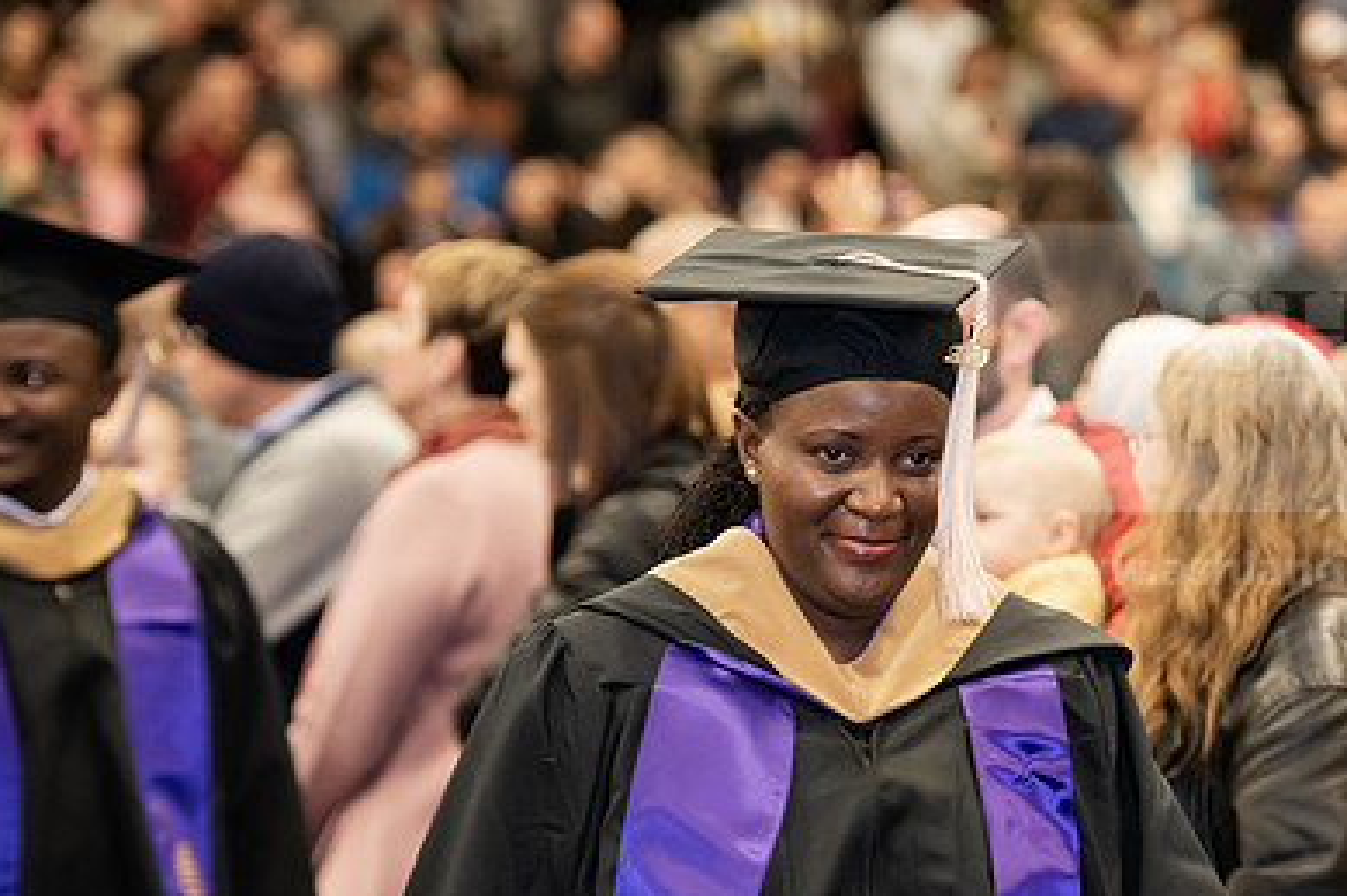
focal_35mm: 173
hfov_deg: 11.9
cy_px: 642
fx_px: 6470
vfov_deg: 7.9
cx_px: 873
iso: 2500
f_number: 3.2
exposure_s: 1/200
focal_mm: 116
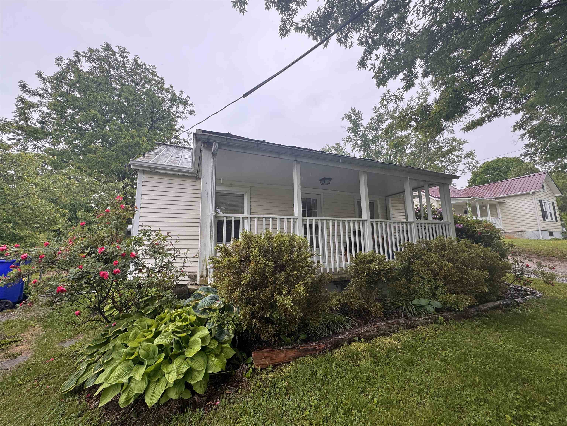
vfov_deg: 85.7
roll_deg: +1.4
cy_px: 213
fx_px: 229
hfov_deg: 102.1
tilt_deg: +8.5
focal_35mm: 14
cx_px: 284
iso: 40
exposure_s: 1/205
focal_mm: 2.22
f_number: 2.2
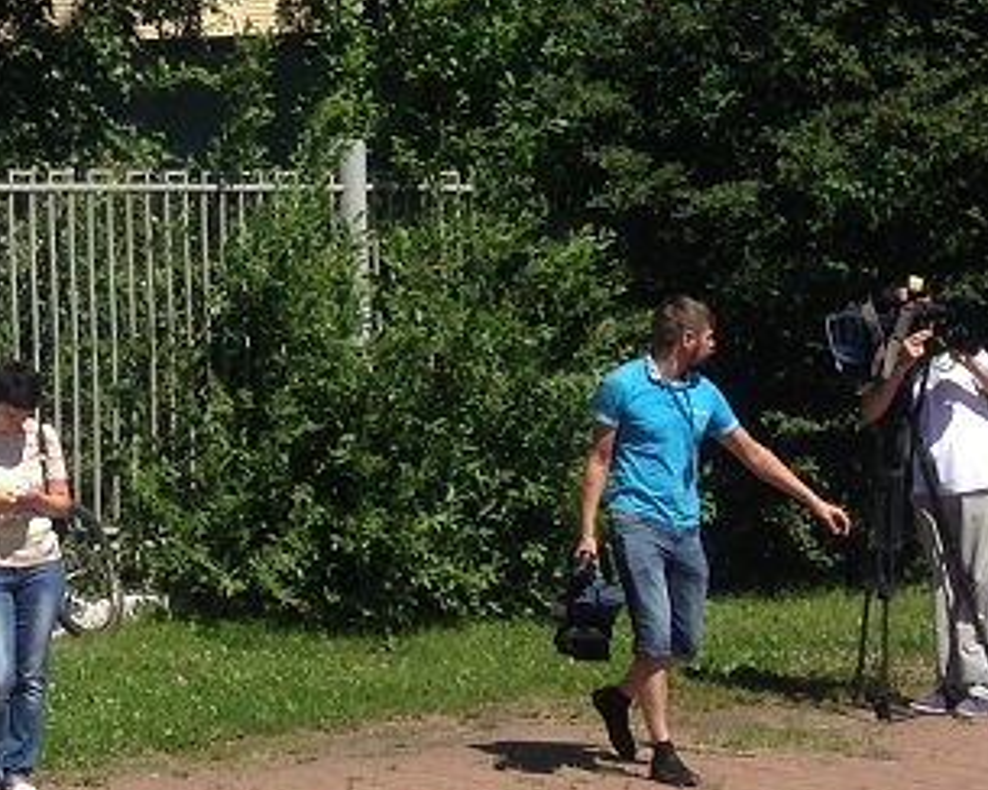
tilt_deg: +2.7
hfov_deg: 13.0
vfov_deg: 11.0
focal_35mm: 138
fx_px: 4035
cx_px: -599
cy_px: -110
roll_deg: -1.1
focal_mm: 4.12
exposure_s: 1/1642
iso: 50
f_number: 2.4
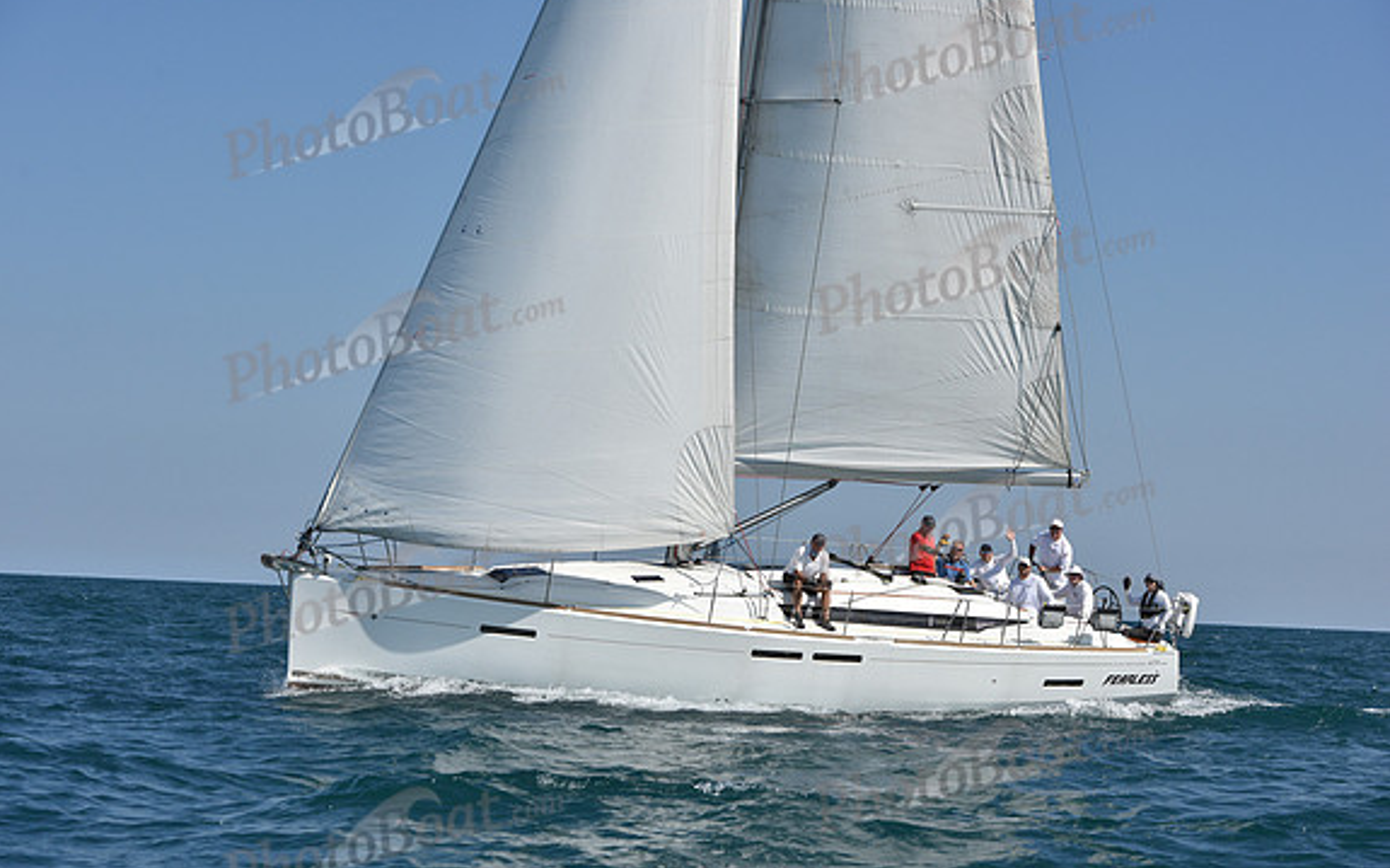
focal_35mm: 72
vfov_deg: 18.1
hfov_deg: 28.6
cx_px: 691
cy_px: 432
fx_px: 2727
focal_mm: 70
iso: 250
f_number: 8
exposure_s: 1/1600
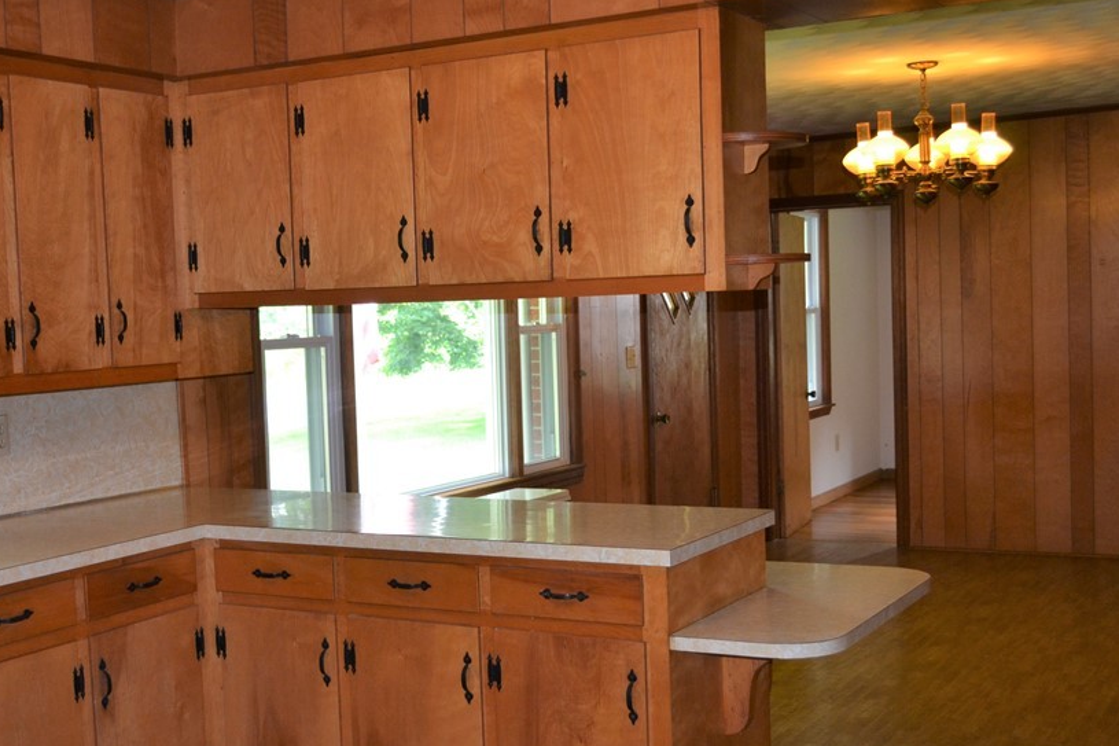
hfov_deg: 41.0
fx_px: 1492
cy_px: 398
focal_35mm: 48
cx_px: 485
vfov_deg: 28.1
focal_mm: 24
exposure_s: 1/60
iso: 560
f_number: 4
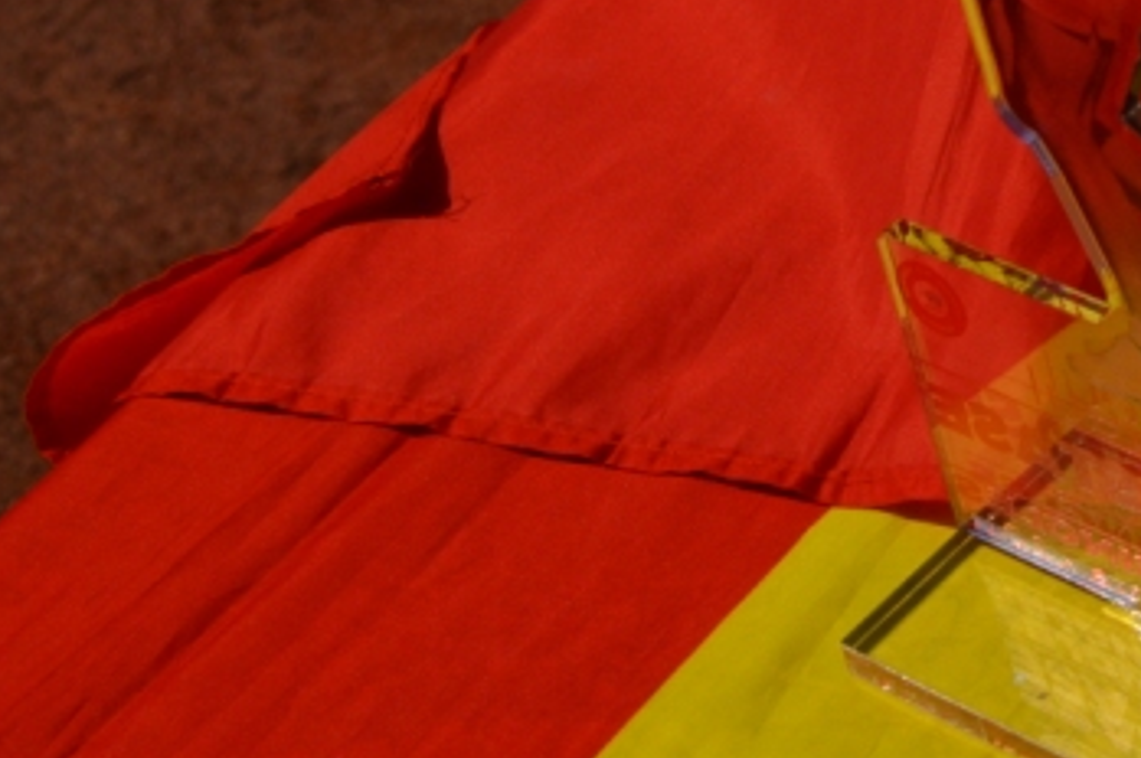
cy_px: 139
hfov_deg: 14.4
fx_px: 4321
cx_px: 1484
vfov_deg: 10.0
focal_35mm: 136
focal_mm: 31
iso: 360
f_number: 7.1
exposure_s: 1/2000
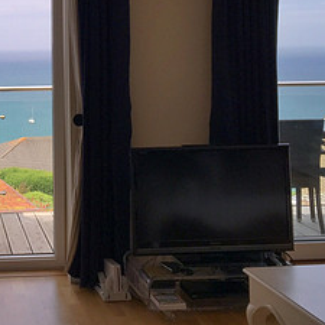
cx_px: 0
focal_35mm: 66
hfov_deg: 24.9
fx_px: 701
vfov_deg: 25.3
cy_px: 30
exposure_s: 1/1364
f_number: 2.2
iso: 32
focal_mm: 4.15
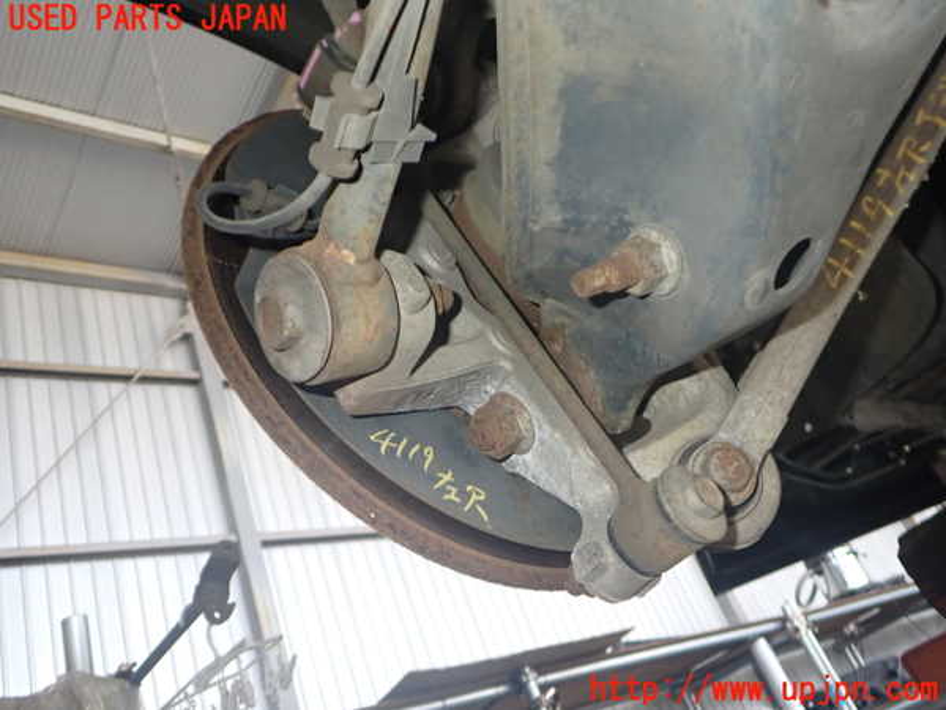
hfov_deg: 60.0
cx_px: 473
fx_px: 820
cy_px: 355
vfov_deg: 46.8
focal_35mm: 30
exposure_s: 1/30
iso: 320
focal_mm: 5.4
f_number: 6.3
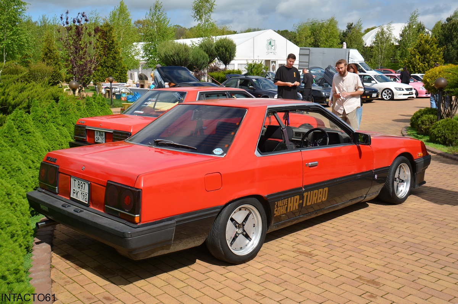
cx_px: 229
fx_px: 495
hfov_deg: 49.6
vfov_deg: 34.1
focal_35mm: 39
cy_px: 152
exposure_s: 1/320
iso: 100
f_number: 8
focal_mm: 26
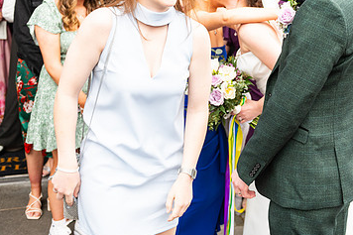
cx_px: 269
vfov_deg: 23.4
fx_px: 559
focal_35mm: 57
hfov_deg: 34.3
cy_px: 45
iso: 160
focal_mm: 35
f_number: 3.5
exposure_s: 1/200
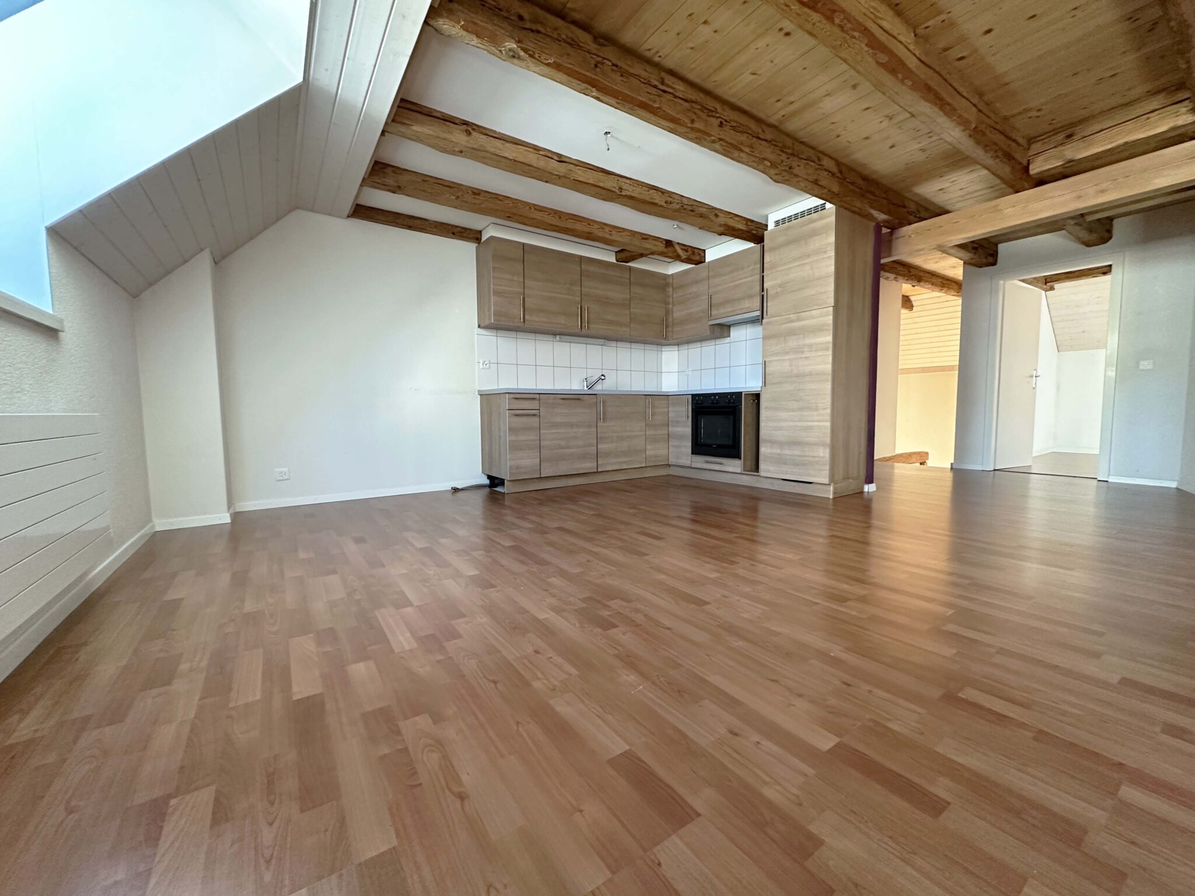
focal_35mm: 14
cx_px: 598
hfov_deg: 102.1
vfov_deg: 85.7
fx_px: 483
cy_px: 448
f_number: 2.2
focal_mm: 2.22
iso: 320
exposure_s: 1/95
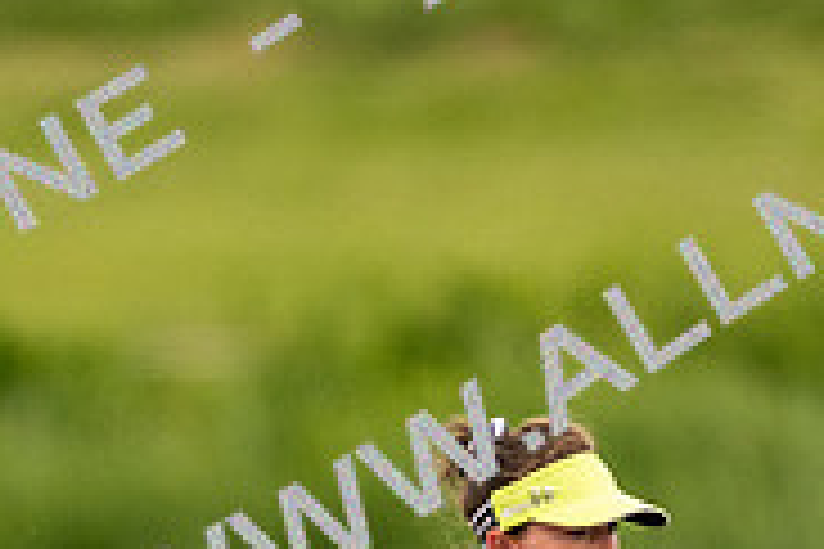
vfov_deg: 0.5
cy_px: 666
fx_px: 65114
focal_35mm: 2845
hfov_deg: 0.7
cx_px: 653
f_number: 4
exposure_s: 1/2500
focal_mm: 600
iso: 500
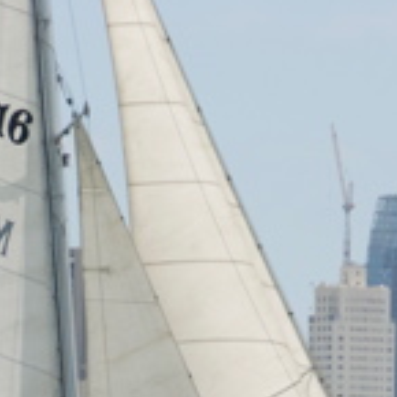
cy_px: 498
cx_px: 229
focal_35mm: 669
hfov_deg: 2.6
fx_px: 8680
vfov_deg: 2.6
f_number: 5.6
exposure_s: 1/4000
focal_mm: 130
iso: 800
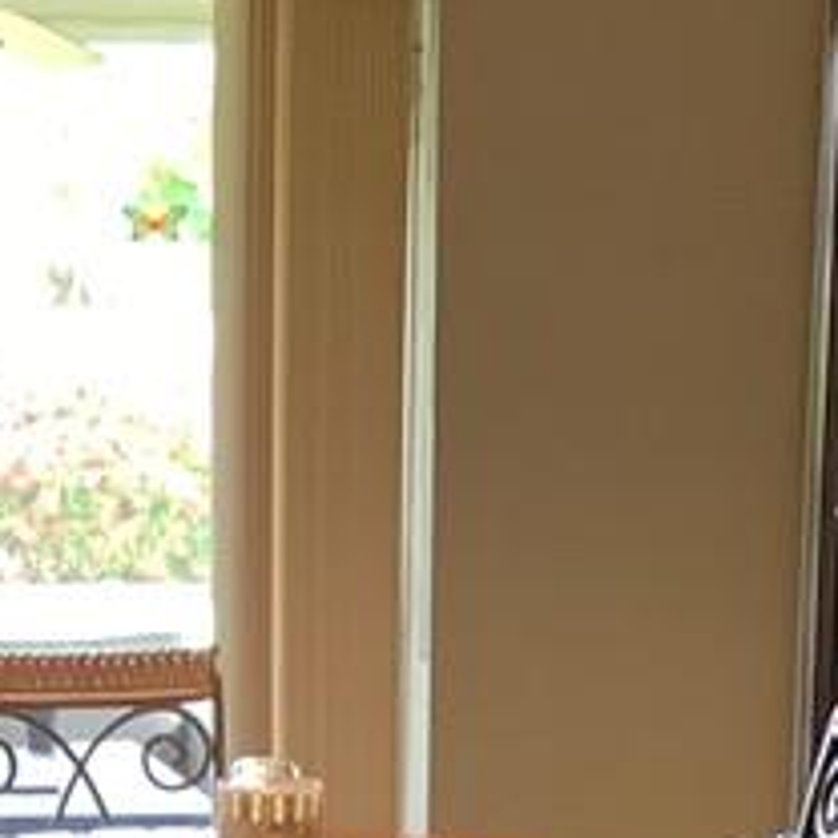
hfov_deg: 12.9
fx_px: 3697
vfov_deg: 12.5
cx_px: 230
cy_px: 1148
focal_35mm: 135
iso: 160
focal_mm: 3.3
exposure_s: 1/60
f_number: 2.4
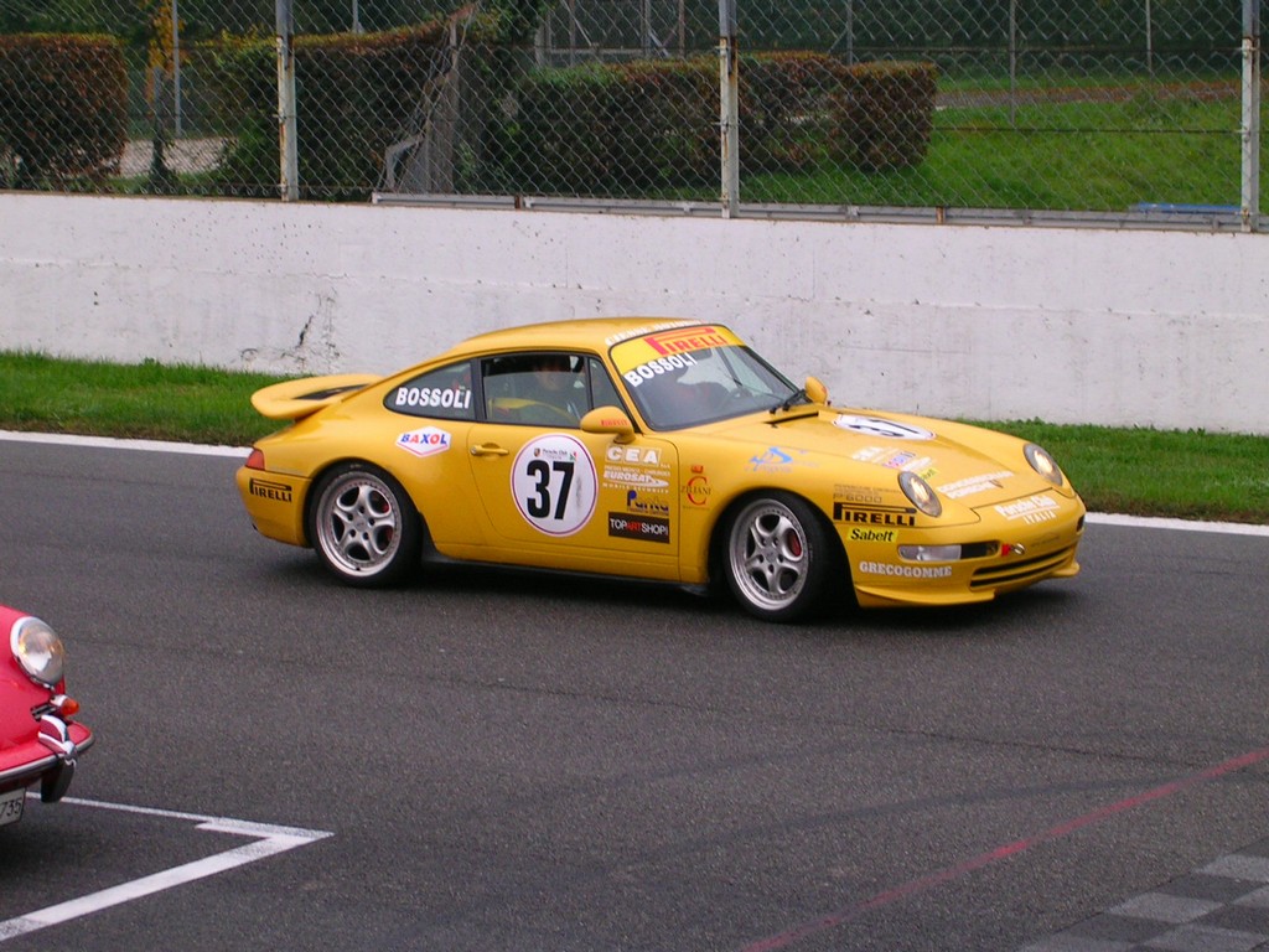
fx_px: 4216
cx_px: 634
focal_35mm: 115
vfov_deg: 12.9
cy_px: 476
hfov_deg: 17.1
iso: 50
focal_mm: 17.4
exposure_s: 1/36.4
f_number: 4.9
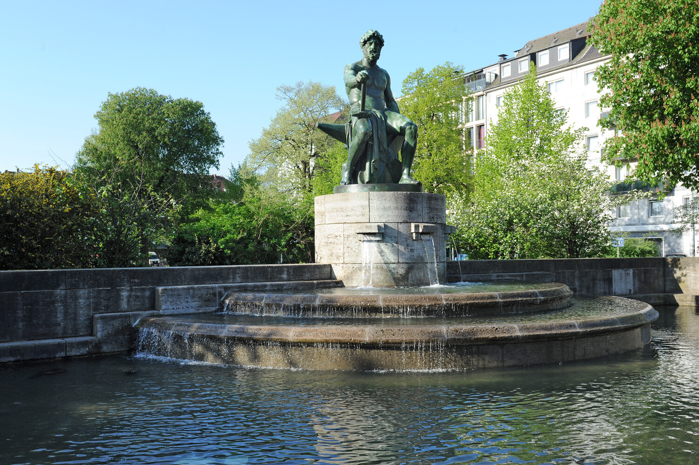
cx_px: 350
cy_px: 232
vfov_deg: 37.8
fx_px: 679
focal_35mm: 35
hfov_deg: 54.5
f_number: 11
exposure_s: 1/200
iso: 320
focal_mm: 35
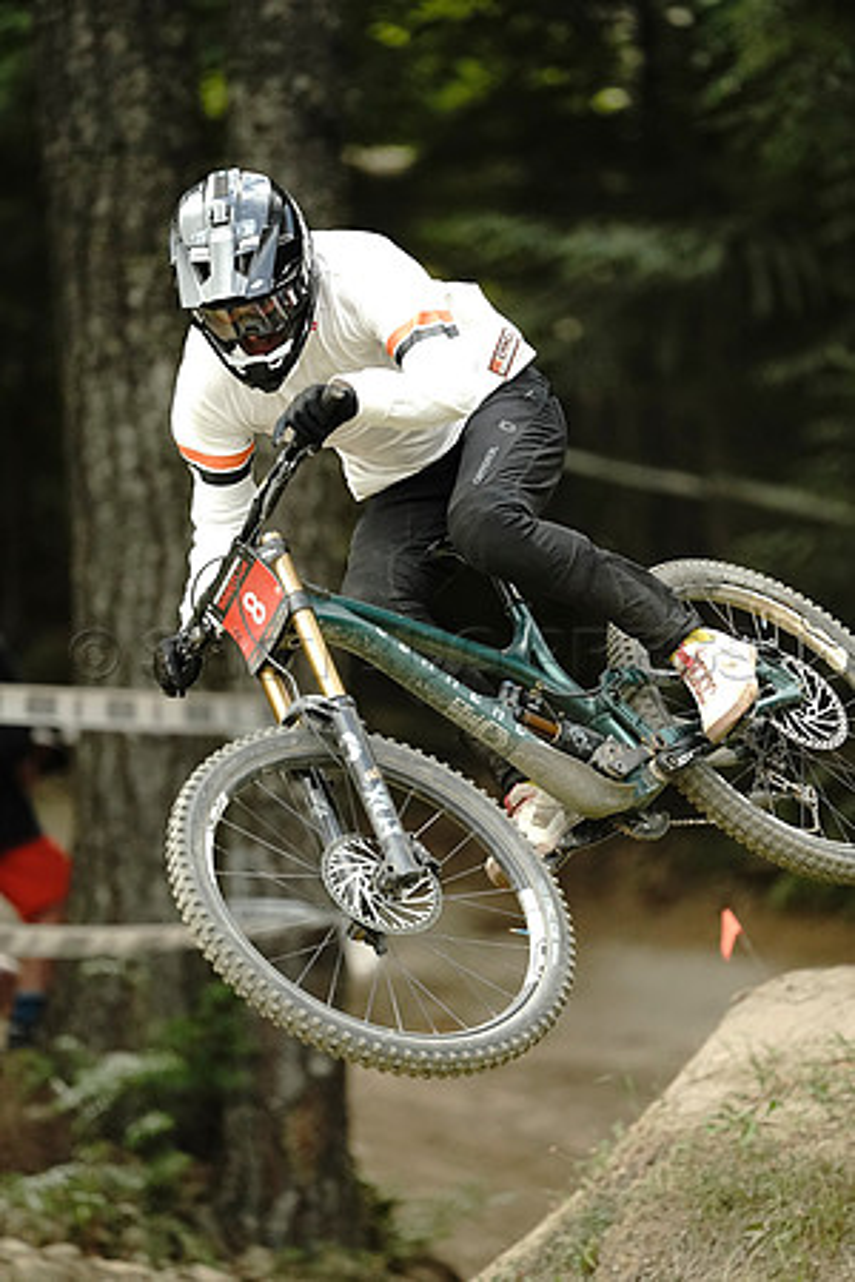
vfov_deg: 3.4
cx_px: 428
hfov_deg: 2.3
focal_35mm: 600
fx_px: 21373
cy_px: 641
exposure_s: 1/2500
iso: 5000
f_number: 4
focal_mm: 600
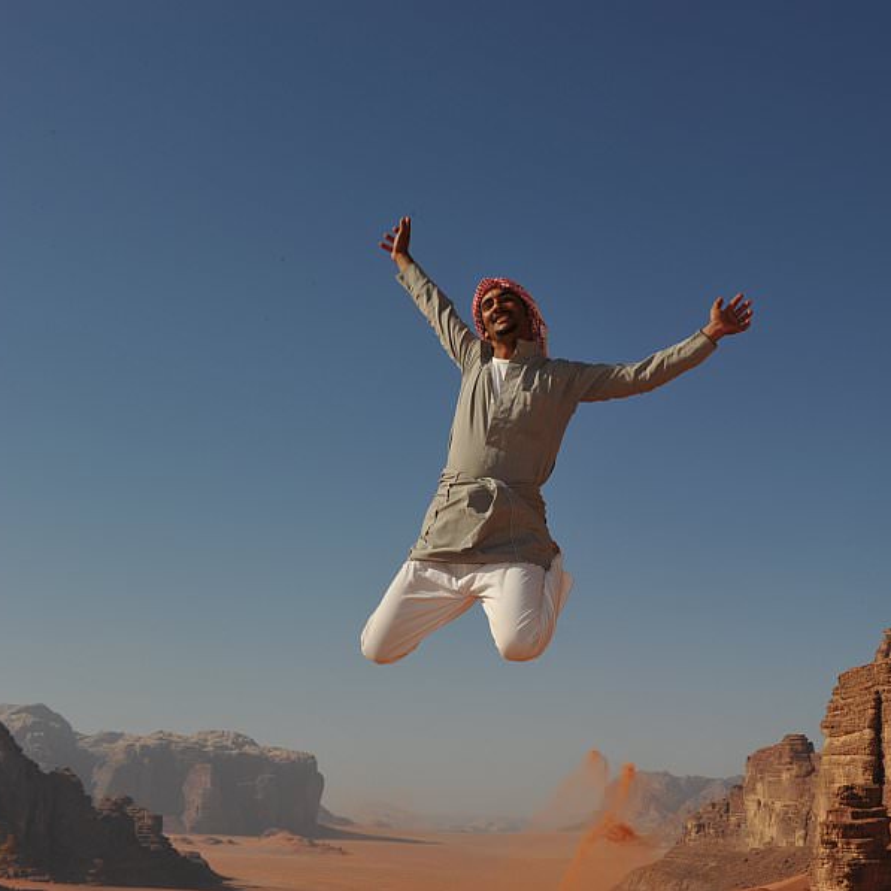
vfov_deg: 40.9
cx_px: 655
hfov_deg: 39.9
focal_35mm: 41
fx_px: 1194
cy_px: 446
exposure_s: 1/250
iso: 200
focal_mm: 32
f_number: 16
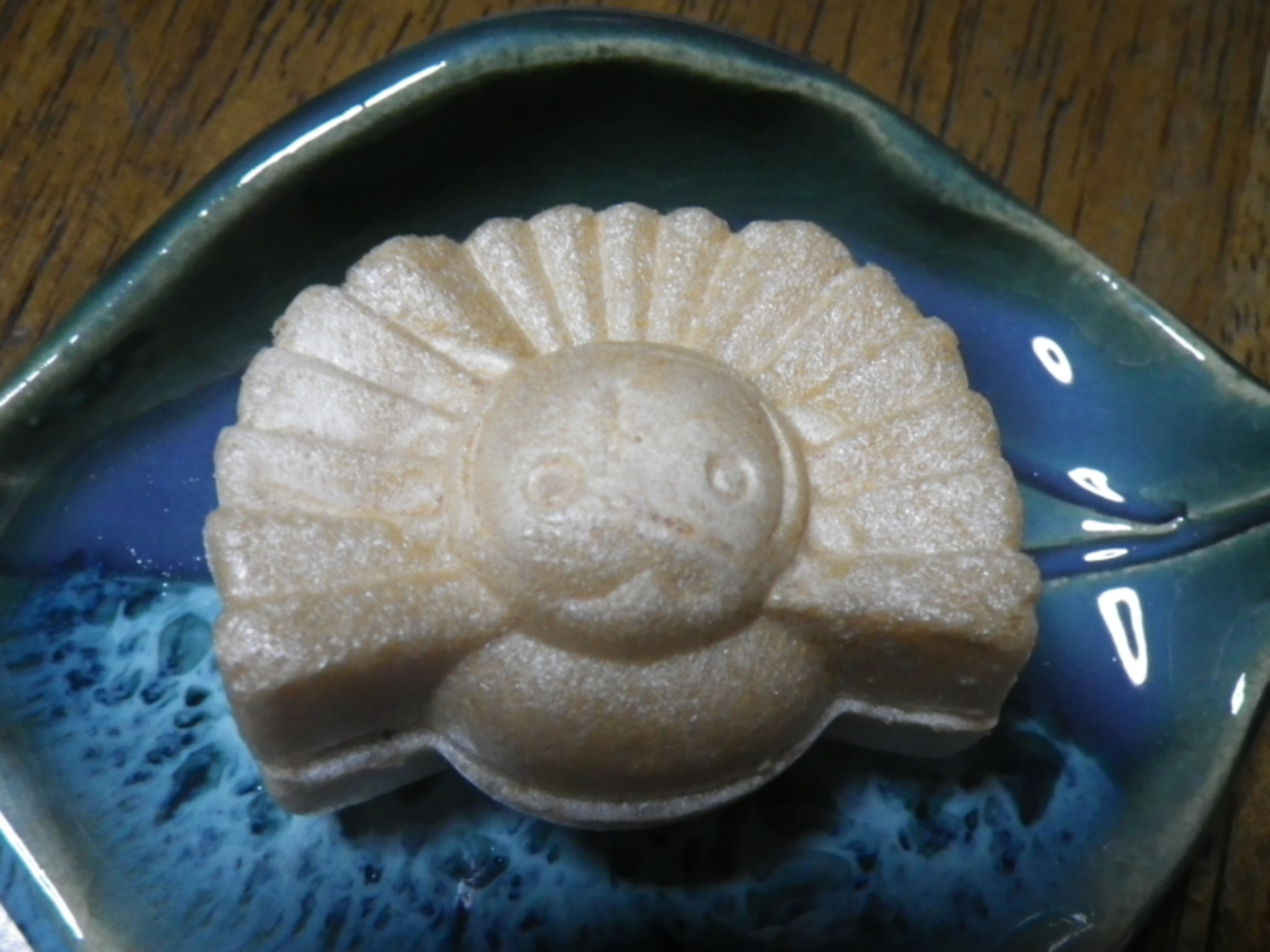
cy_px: 476
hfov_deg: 54.0
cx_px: 635
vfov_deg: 41.8
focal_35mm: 34
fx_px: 1247
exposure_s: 1/50
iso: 640
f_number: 3.8
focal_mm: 6.1
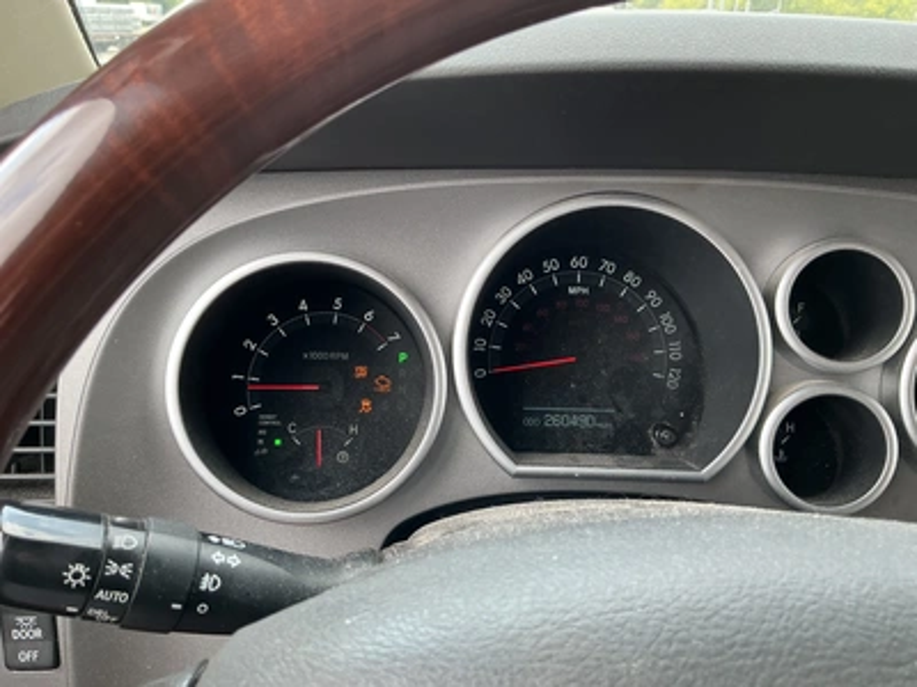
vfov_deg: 49.7
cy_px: 344
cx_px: 458
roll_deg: -0.6
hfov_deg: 63.4
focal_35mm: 28
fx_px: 742
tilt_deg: -25.5
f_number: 1.8
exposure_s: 1/122
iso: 40
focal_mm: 3
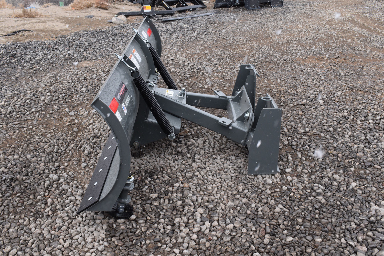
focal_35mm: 38
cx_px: 192
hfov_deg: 51.3
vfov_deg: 35.5
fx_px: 400
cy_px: 128
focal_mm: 25
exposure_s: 1/250
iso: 360
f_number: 8
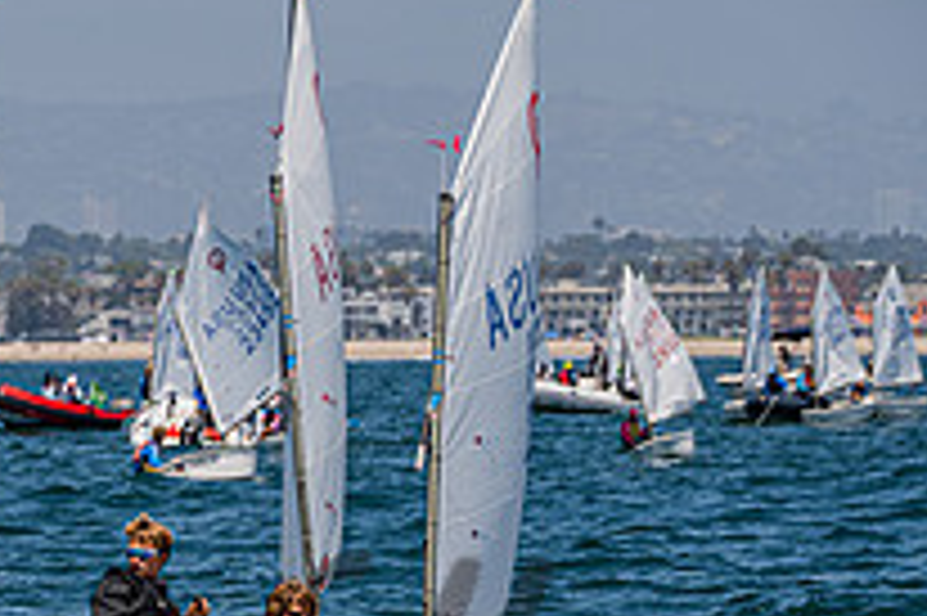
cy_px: 771
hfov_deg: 5.2
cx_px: -94
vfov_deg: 3.5
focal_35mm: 395
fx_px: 10163
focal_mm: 140
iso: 250
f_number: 7.1
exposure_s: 1/1000
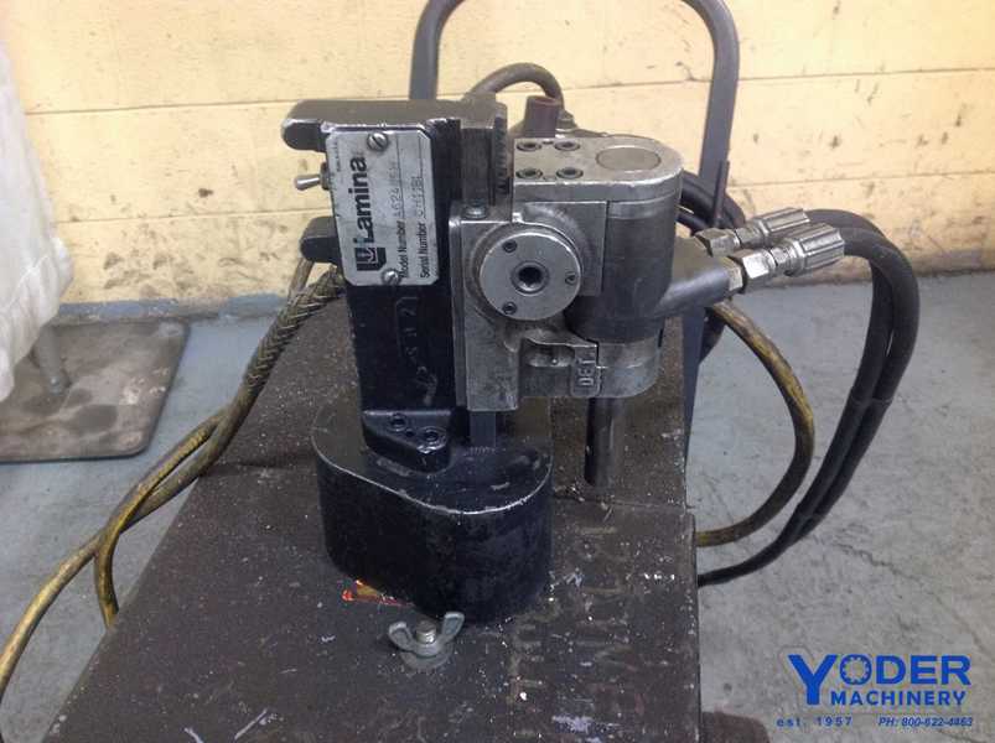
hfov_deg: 52.7
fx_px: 1005
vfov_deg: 40.6
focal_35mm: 35
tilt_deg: -36.7
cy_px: 372
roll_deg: -1.0
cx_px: 498
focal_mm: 4.28
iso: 200
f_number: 2.4
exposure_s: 1/15
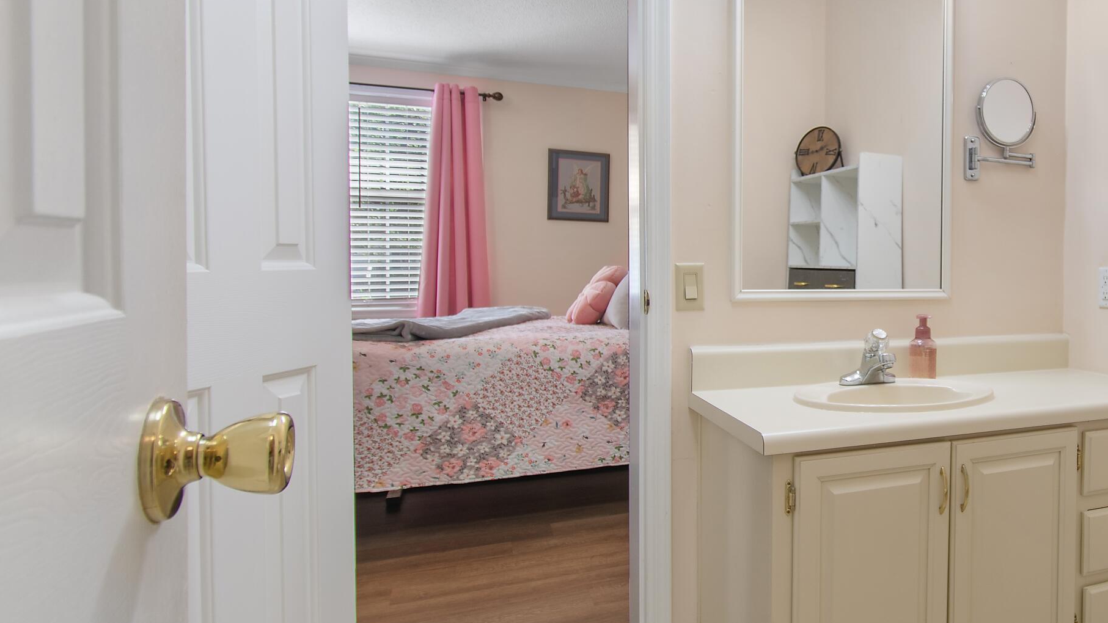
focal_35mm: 26
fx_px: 764
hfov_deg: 64.3
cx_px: 915
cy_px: 285
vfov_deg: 44.3
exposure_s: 1/20
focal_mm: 10
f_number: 4.5
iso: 100
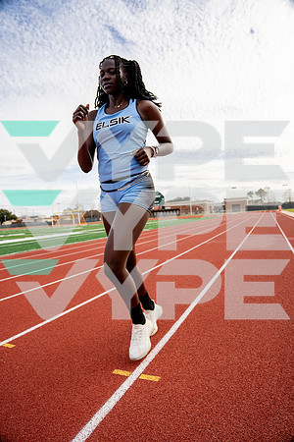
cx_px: 147
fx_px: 269
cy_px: 221
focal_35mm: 22
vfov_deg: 78.6
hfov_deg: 57.2
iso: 160
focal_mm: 22
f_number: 4.5
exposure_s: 1/1250
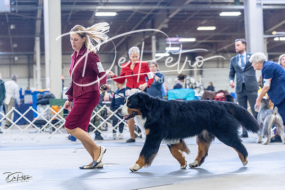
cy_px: 95
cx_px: 142
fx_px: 721
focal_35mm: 91
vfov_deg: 15.0
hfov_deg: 22.4
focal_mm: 91
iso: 6400
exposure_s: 1/320
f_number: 3.5
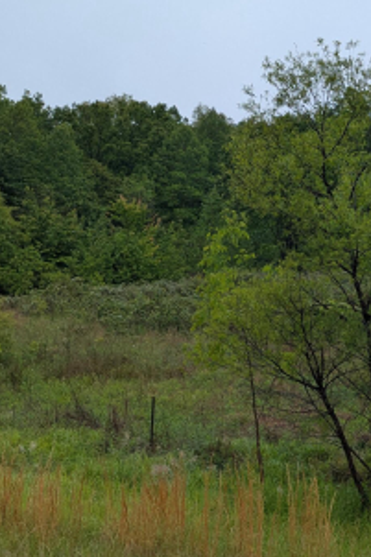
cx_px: 454
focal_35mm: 55
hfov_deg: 22.5
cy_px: 262
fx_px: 851
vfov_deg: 36.3
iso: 46
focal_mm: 6.81
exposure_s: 1/1038
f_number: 1.85
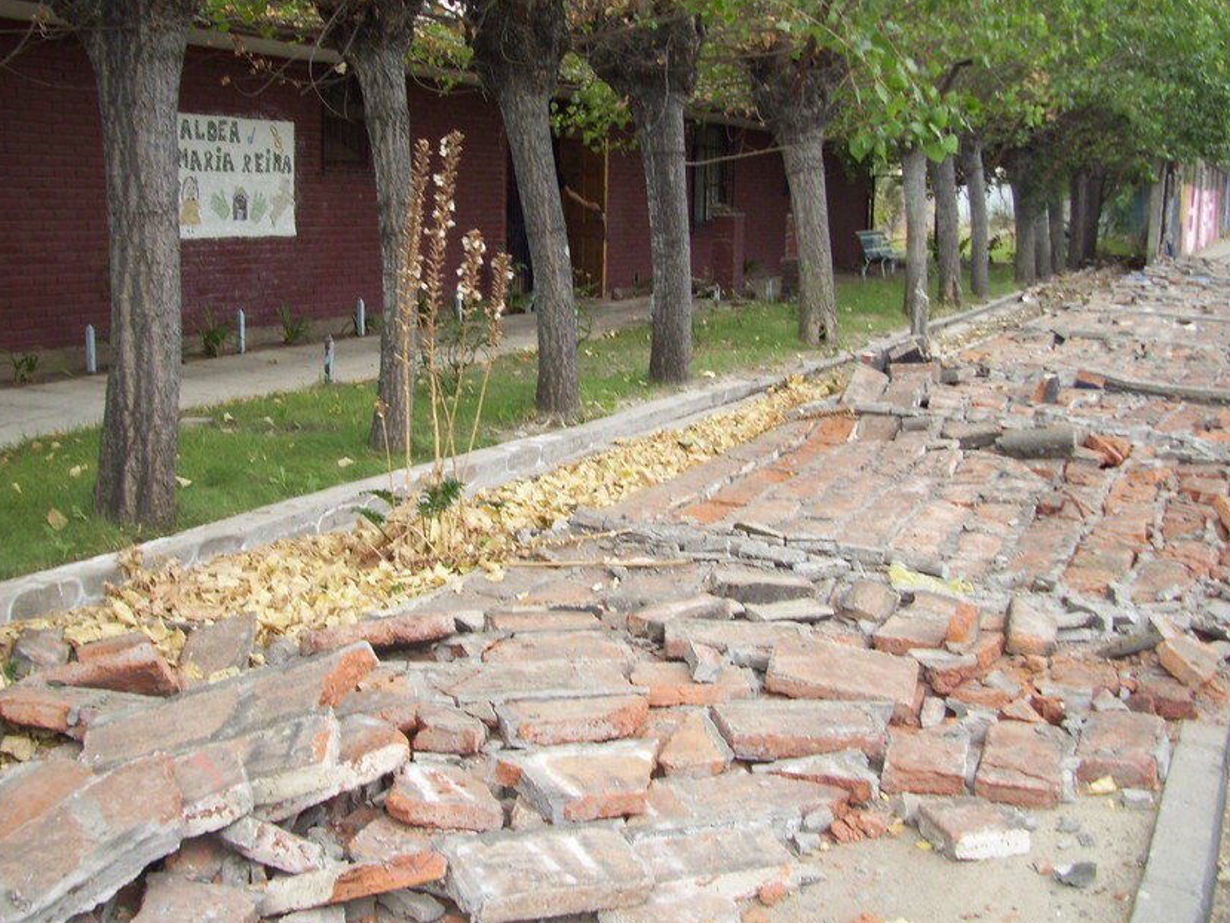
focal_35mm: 42
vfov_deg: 34.3
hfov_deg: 44.8
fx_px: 1493
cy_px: 396
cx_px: 613
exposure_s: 1/160
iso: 80
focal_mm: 5.7
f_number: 2.9
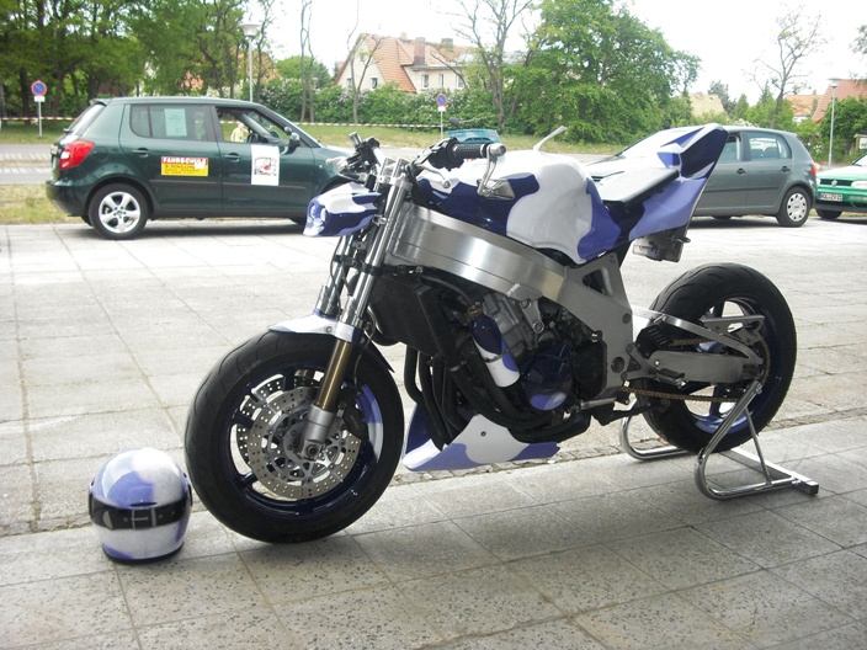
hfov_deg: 49.0
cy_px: 325
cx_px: 434
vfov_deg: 37.7
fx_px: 952
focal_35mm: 38
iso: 200
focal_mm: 6.2
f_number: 2.8
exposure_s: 1/500
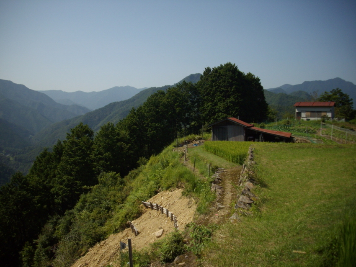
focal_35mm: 37
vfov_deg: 38.7
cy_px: 134
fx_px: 381
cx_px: 178
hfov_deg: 50.1
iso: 80
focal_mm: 6.2
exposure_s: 1/400
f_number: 5.6
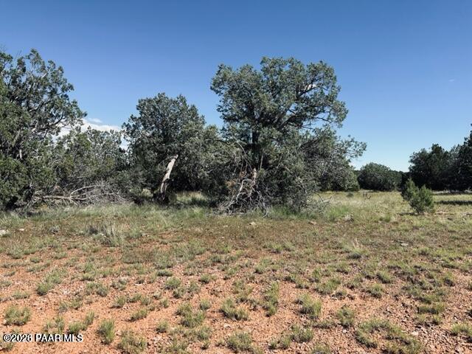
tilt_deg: -1.2
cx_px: 236
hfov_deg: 71.6
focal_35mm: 24
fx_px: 327
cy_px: 177
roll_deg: -1.7
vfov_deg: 56.8
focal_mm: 6.86
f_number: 1.78
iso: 80
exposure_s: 1/3155
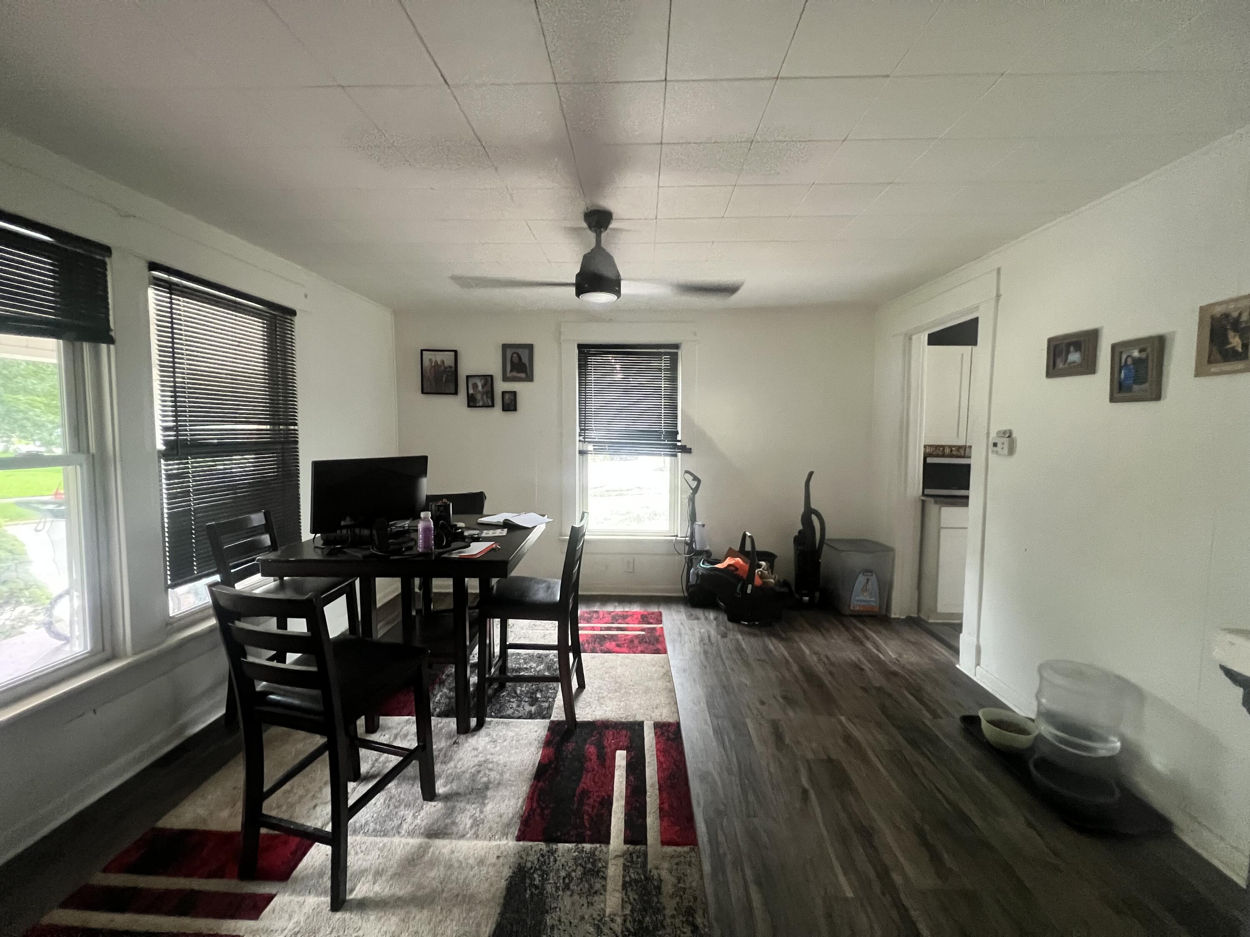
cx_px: 625
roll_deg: -0.8
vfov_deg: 89.9
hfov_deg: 106.2
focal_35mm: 13
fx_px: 469
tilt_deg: -4.4
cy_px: 468
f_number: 1.8
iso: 640
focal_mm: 1.57
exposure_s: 1/60
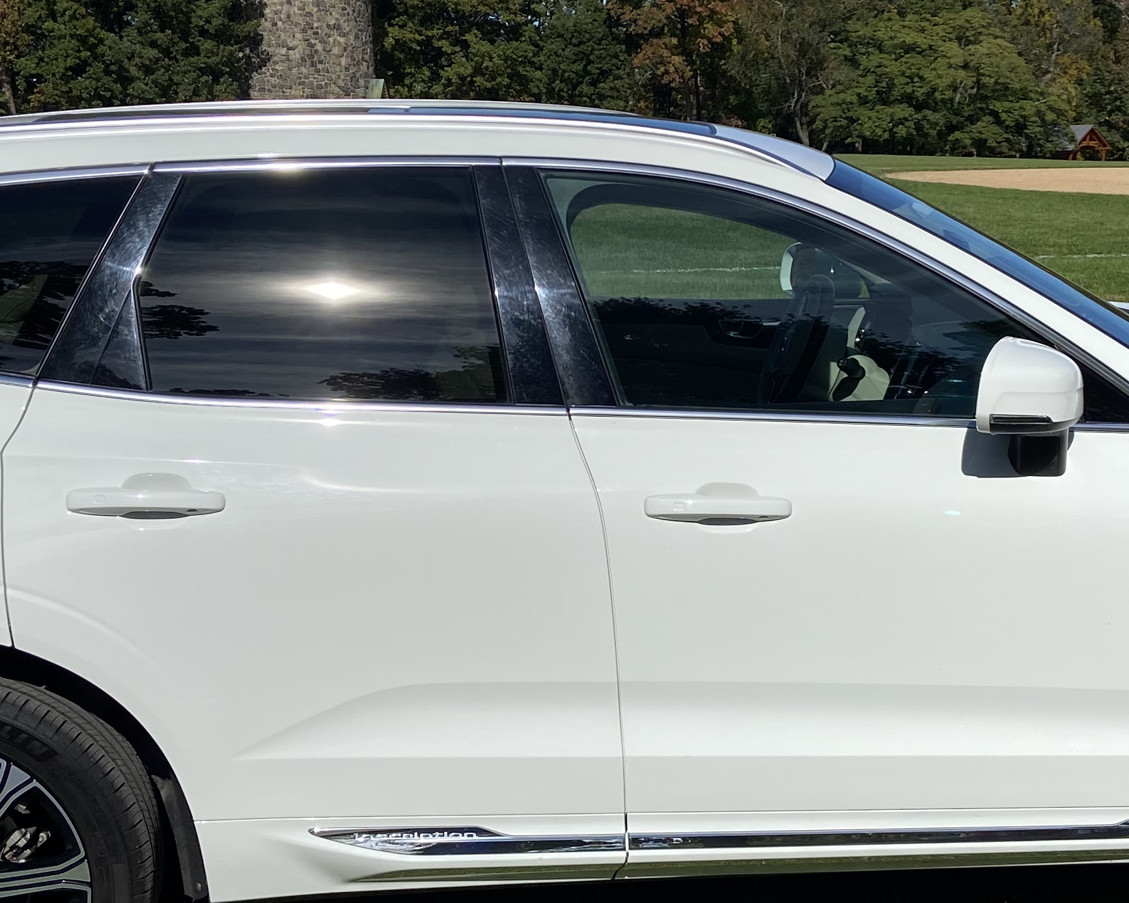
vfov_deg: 25.8
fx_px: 1971
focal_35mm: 59
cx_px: 643
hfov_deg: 31.9
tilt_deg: -11.5
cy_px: 382
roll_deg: +0.2
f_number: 1.8
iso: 32
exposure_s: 1/5747
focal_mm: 4.25
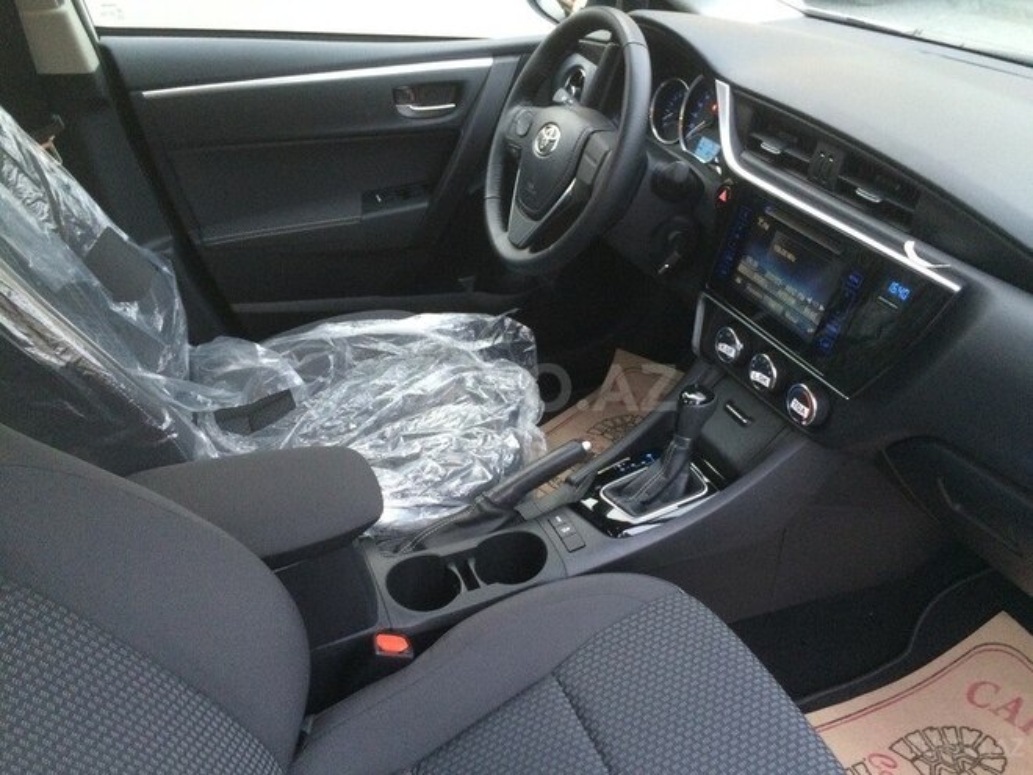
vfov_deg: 48.2
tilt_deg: -34.8
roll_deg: -1.9
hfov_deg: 61.7
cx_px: 516
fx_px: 865
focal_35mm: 29
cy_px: 388
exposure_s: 1/33
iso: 250
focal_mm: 4.15
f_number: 2.2
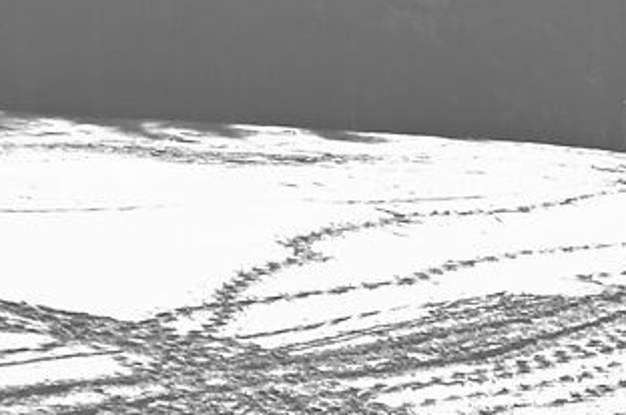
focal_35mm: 2252
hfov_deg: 0.9
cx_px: 682
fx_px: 39096
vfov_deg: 0.6
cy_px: 575
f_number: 5.3
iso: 100
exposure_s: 1/1600
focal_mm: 195
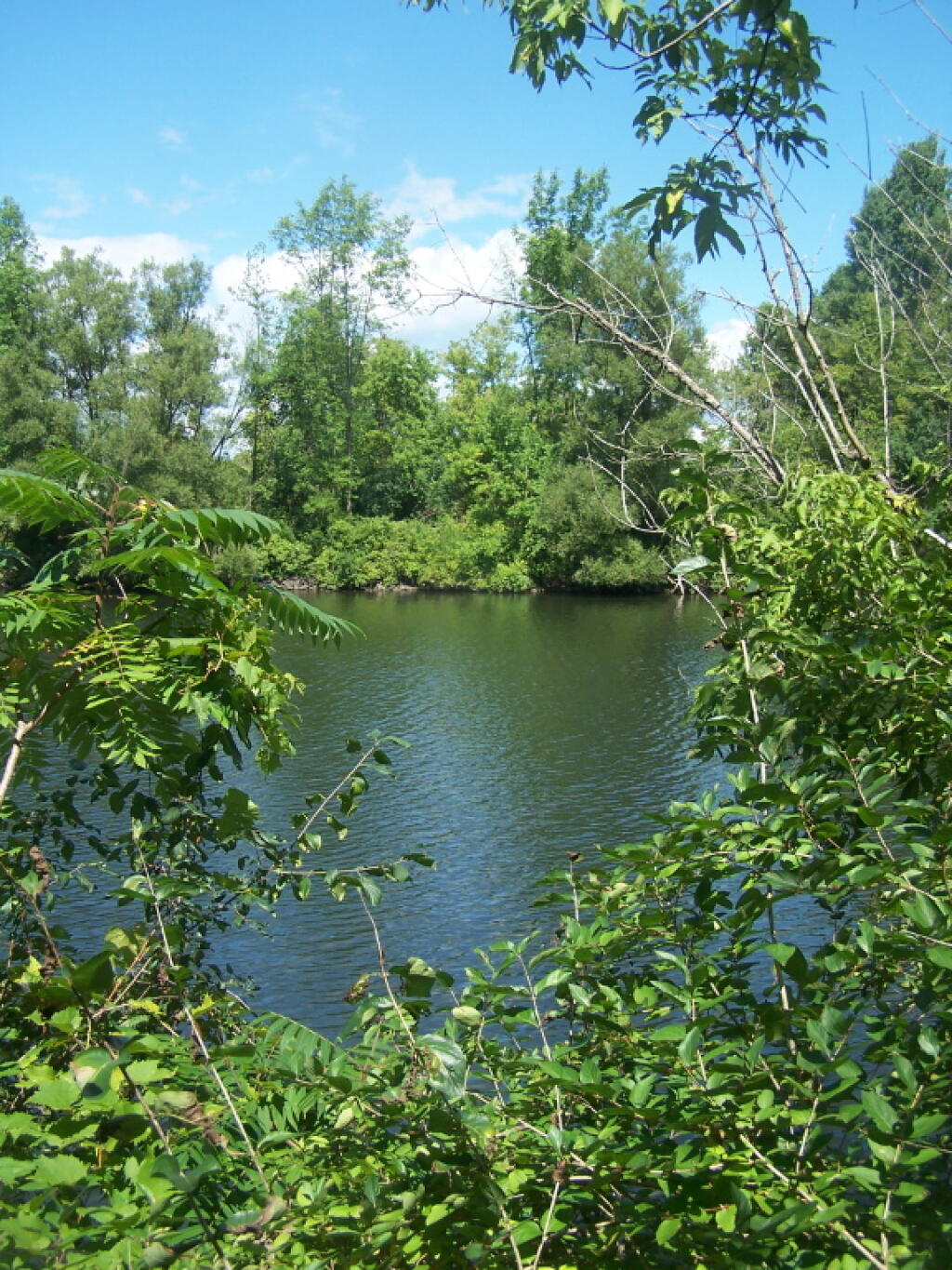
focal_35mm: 38
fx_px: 1393
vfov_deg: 49.0
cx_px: 476
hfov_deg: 37.7
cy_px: 635
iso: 80
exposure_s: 1/800
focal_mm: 6.3
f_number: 2.8
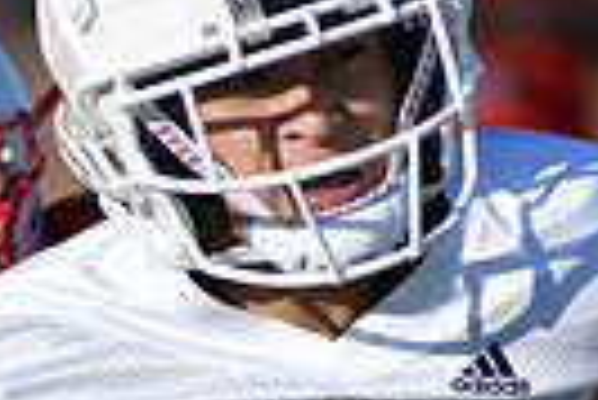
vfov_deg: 1.1
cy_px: 420
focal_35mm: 1308
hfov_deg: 1.6
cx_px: 40
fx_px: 21751
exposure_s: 1/2000
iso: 72
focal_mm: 300
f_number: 3.5
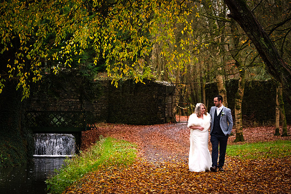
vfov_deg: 13.4
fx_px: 825
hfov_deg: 20.0
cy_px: 97
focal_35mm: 102
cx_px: 126
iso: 1600
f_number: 2.8
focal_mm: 58.7
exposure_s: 1/160
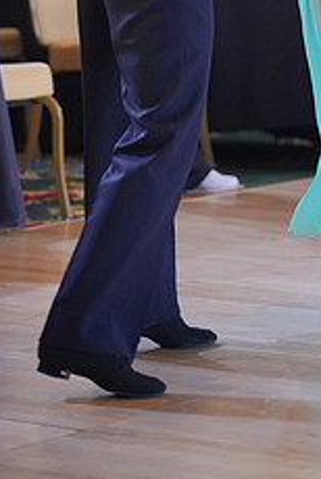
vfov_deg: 9.5
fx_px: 2853
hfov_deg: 6.4
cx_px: 299
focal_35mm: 214
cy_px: -100
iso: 1250
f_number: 2
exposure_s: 1/500
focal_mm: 85
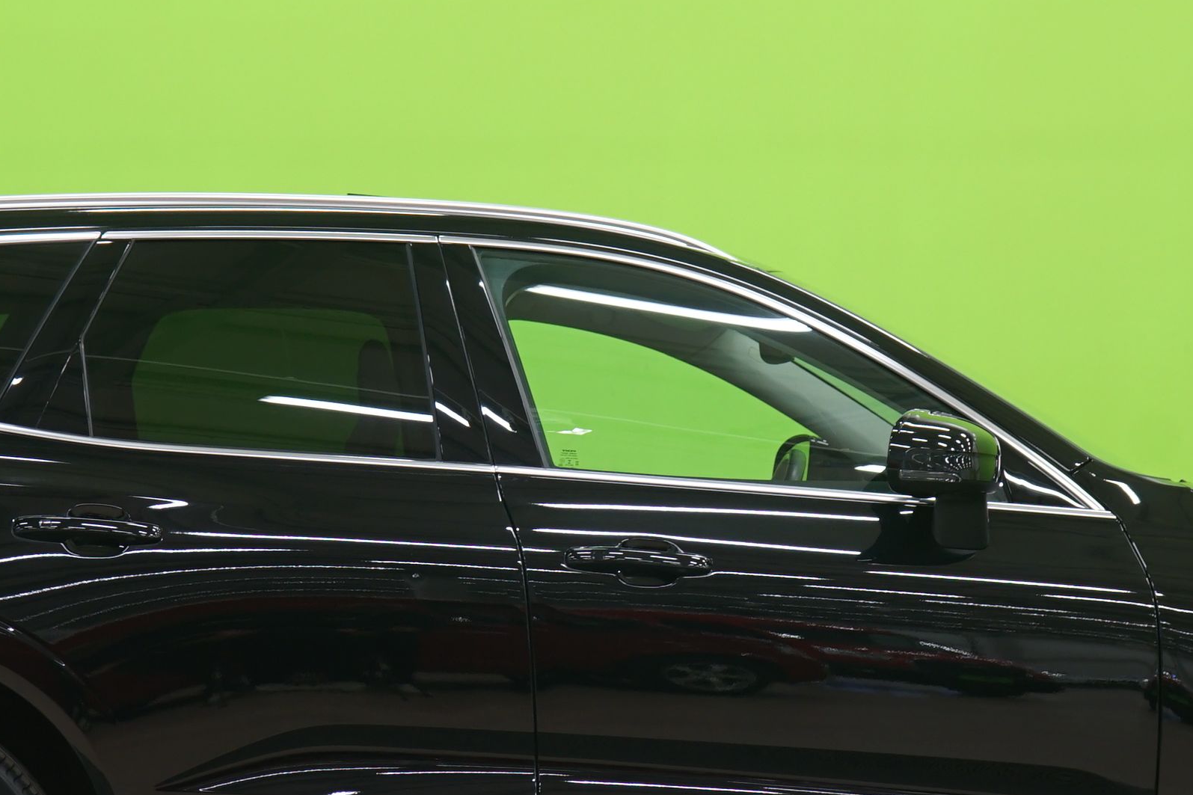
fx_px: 3843
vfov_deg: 11.8
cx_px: 628
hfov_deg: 17.6
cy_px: 423
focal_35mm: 116
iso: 400
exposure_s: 1/6
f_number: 5
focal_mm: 47
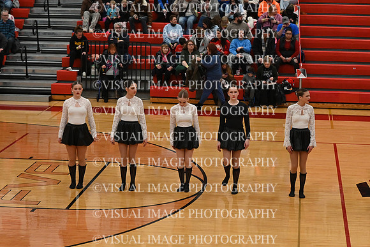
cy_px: 124
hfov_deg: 19.5
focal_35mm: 105
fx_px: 1079
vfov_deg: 13.0
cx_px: 185
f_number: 4
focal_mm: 70
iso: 5000
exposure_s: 1/400
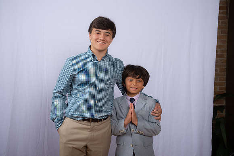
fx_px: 325
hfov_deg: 39.6
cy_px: 78
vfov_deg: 27.0
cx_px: 117
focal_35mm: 50
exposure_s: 1/160
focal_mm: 50
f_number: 8
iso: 250
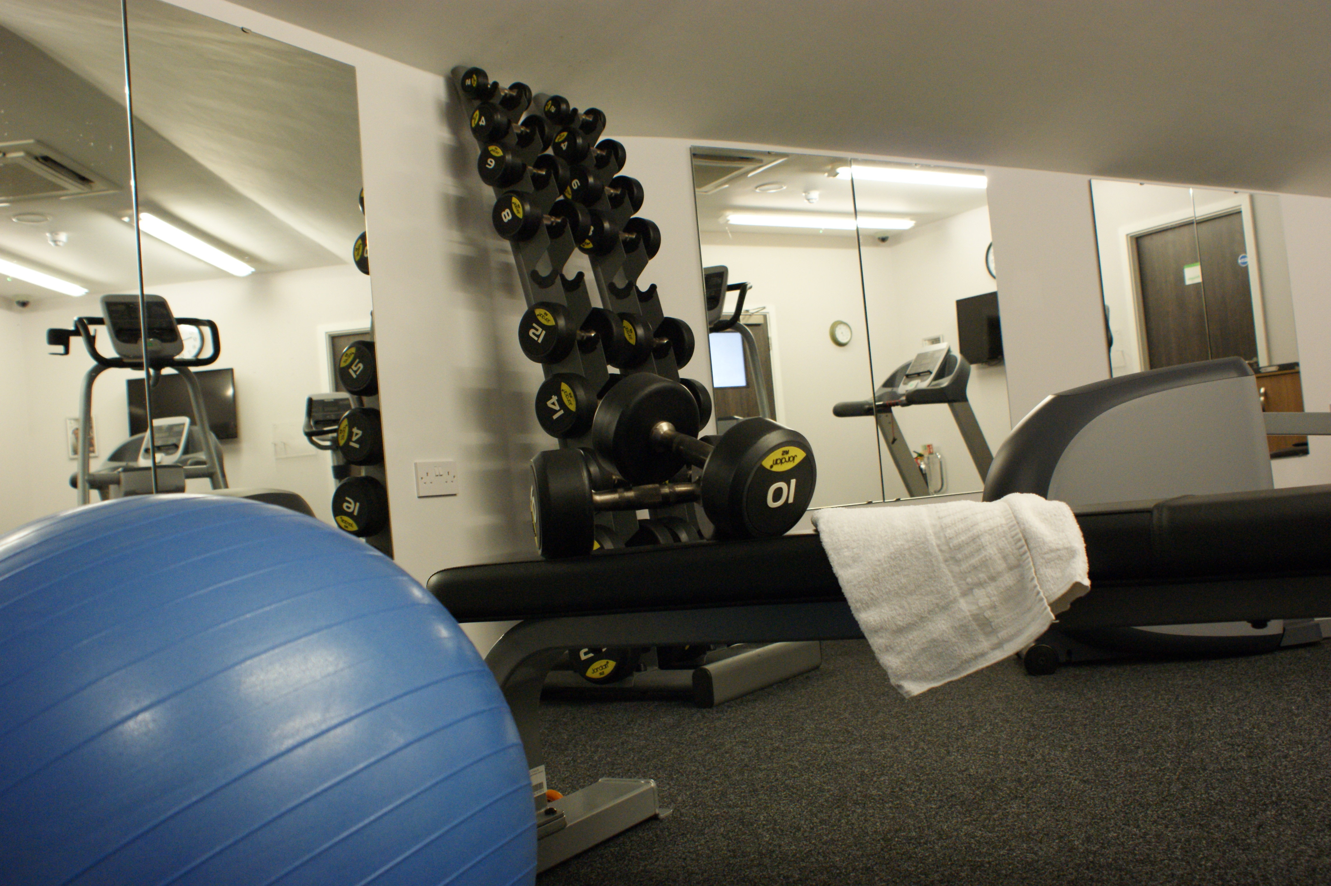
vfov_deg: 43.6
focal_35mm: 30
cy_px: 443
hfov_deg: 62.0
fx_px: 1108
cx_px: 666
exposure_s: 1/40
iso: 800
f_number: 5
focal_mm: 20
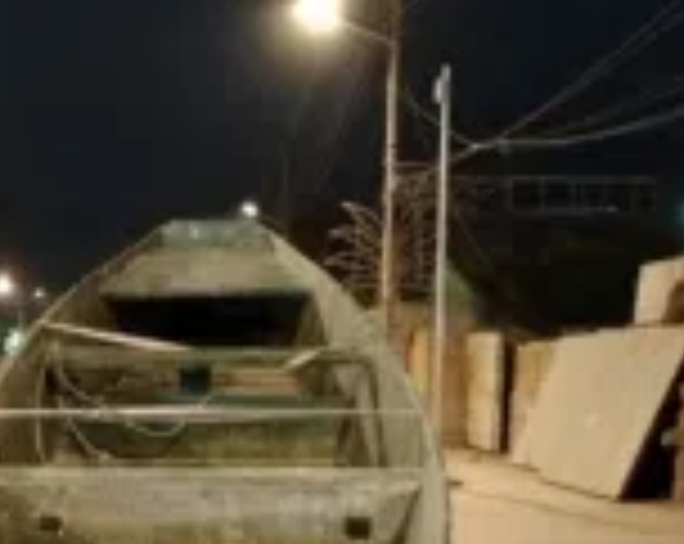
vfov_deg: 16.4
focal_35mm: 85
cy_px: 823
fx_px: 1717
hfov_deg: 22.1
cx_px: 108
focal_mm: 5.25
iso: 2784
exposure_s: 1/33.3
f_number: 1.75
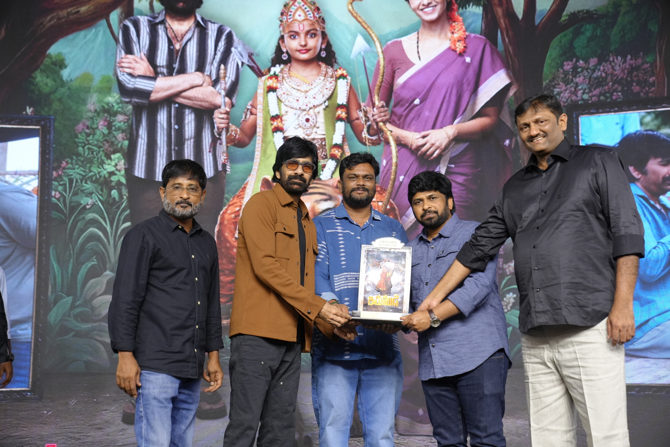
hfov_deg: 33.4
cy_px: 224
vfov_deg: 22.6
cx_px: 335
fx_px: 1117
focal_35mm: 60
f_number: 3.5
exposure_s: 1/160
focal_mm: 60
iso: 1600
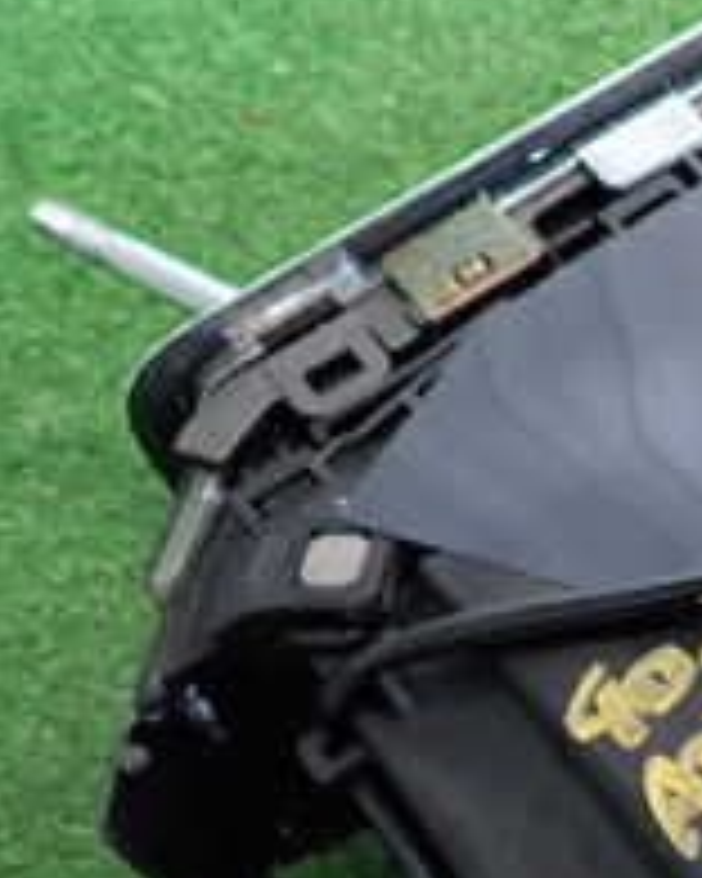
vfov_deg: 25.1
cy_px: 653
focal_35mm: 75
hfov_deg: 18.0
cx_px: 1084
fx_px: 1948
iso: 500
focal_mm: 4.5
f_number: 2
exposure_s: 1/30
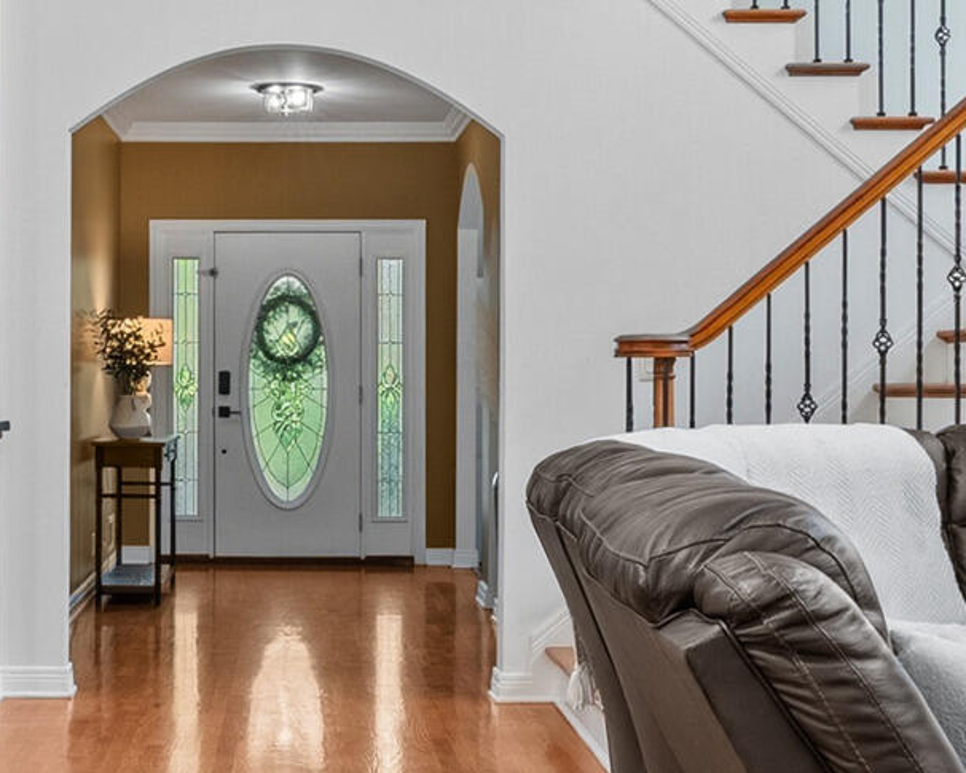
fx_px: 1773
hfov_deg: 30.0
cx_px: 242
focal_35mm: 62
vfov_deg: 24.6
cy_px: 387
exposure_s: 1/2.5
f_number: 11
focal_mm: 16
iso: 400
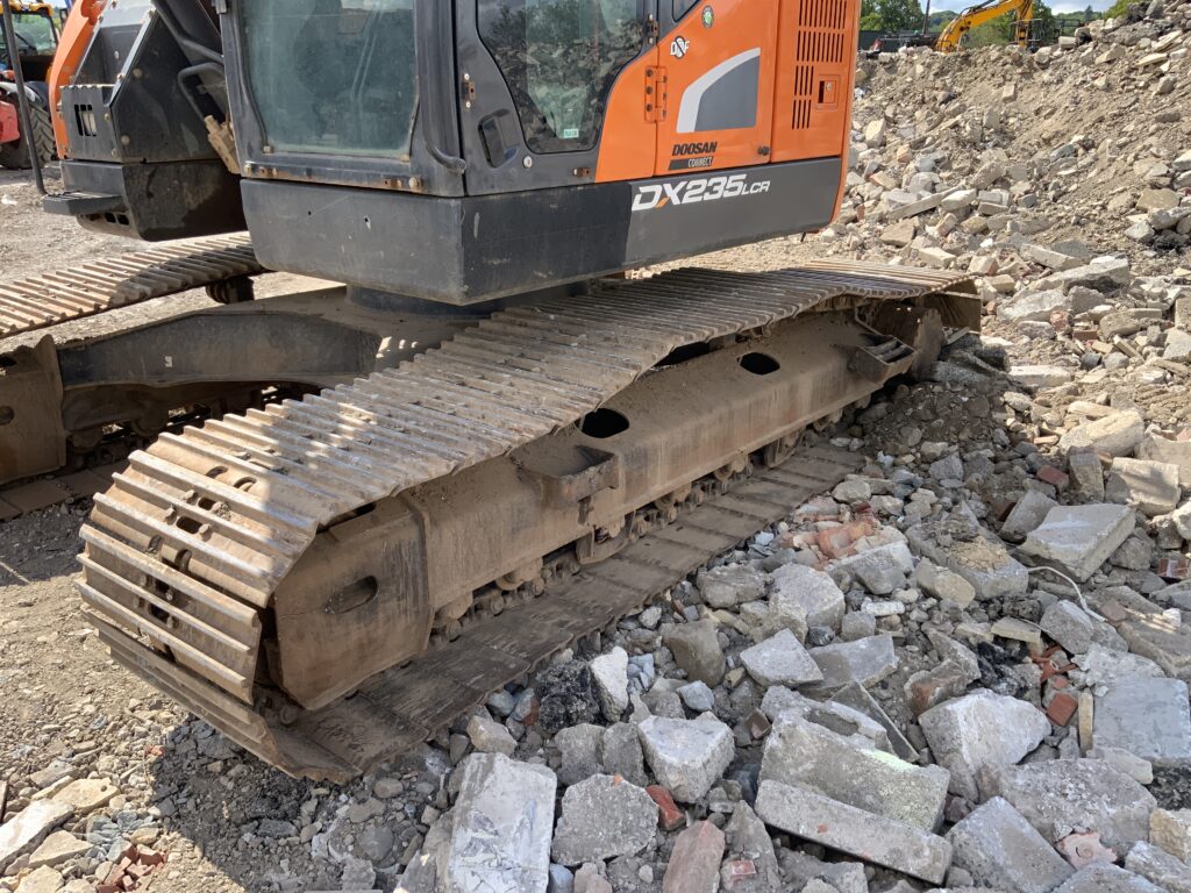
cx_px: 596
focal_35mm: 29
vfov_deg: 48.2
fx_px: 998
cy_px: 446
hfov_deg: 61.7
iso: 16
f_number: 1.8
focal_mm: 3
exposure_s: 1/728
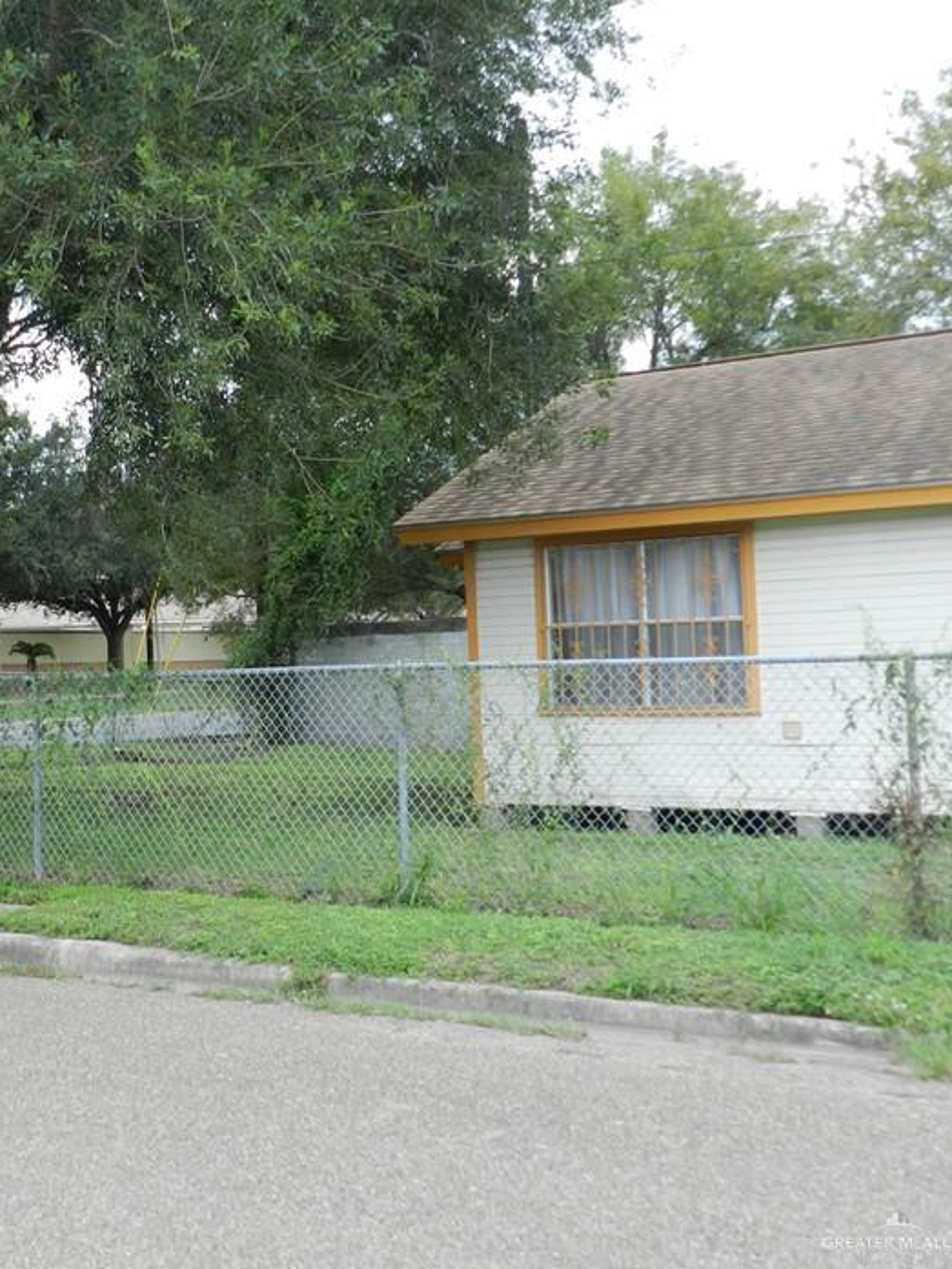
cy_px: 583
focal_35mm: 47
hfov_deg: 29.3
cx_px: 56
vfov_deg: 40.4
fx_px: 1723
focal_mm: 5.6
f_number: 4
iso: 160
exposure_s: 1/60
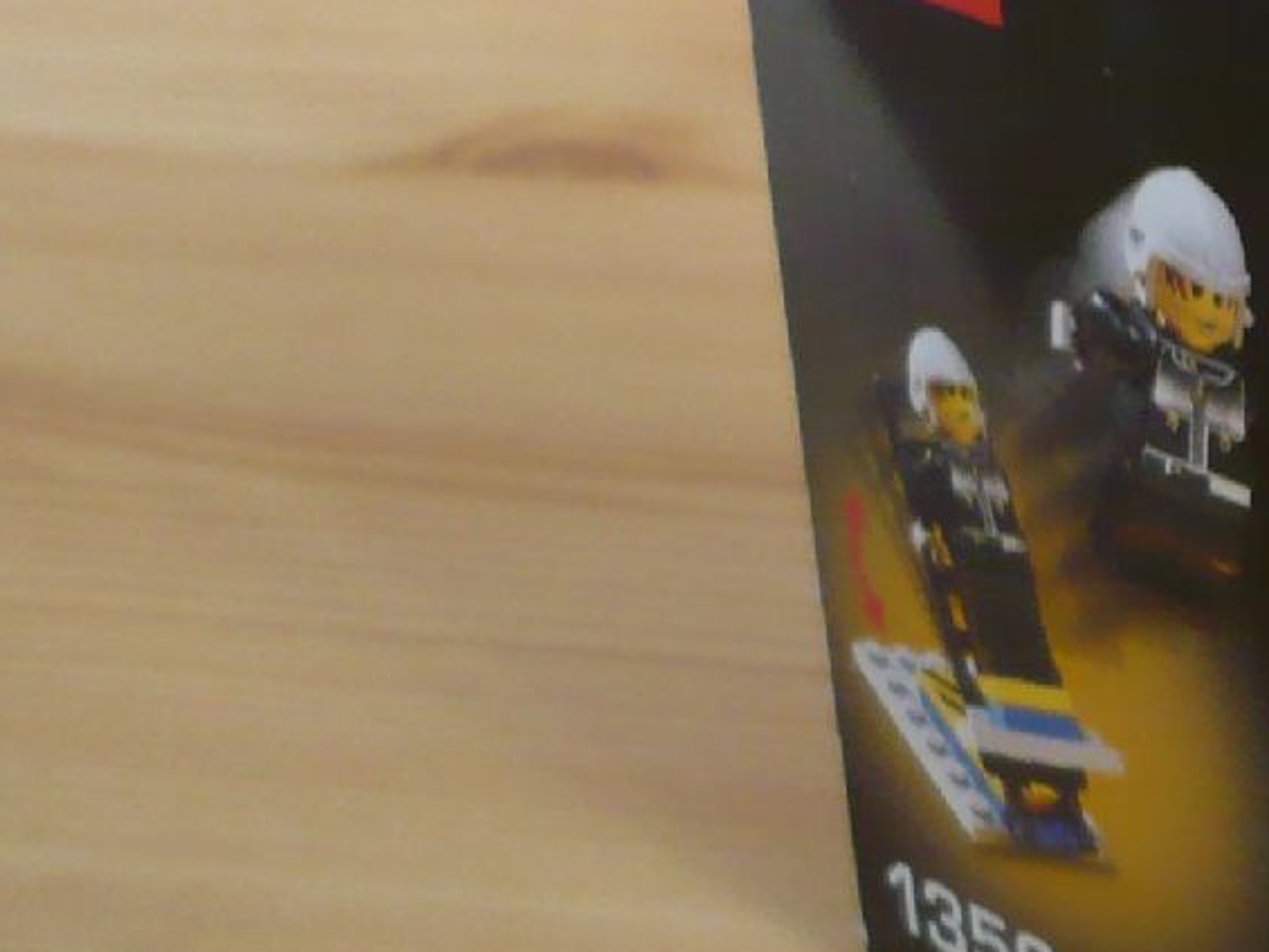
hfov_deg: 15.2
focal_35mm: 122
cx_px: 1760
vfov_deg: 12.1
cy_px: 272
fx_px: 4473
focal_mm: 5.8
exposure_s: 1/25
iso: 200
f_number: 2.8
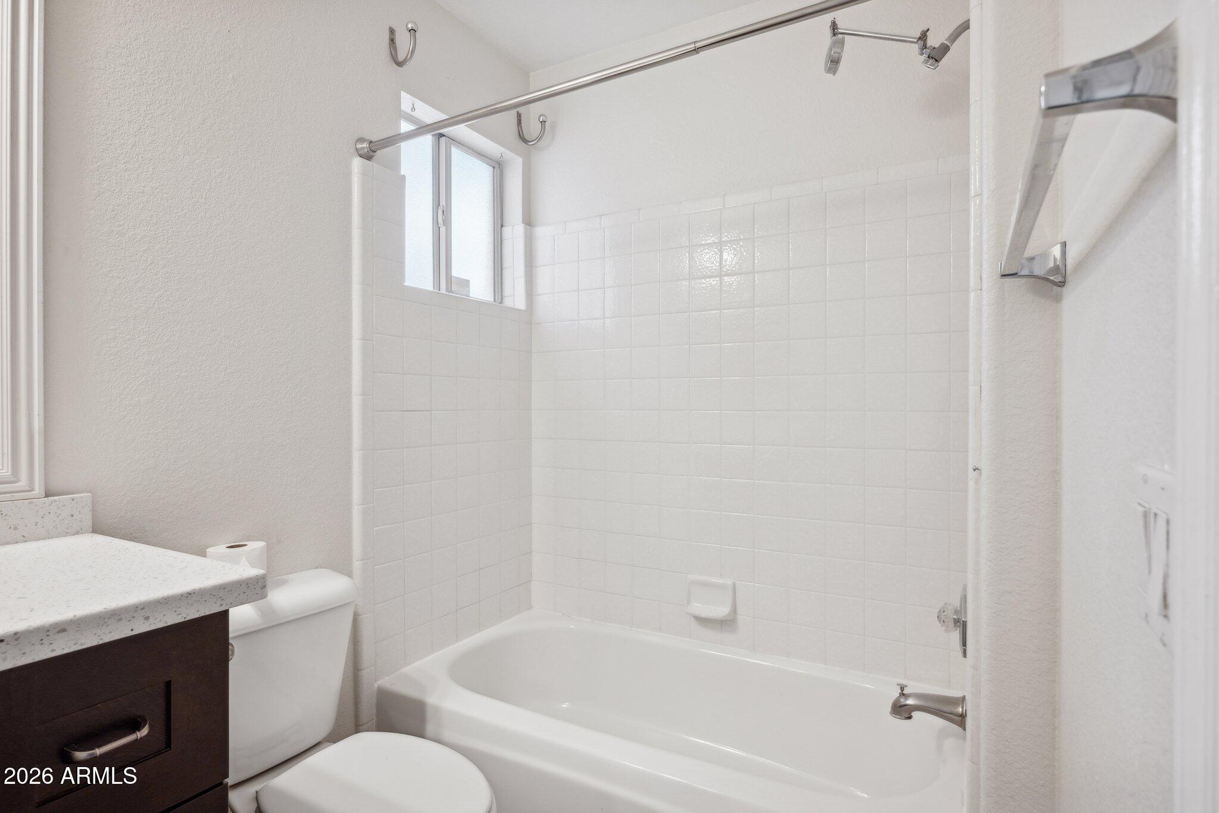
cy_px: 406
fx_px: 626
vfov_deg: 65.9
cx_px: 610
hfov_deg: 88.4
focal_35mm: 18
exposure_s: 1/30
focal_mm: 18.5
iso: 320
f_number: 8
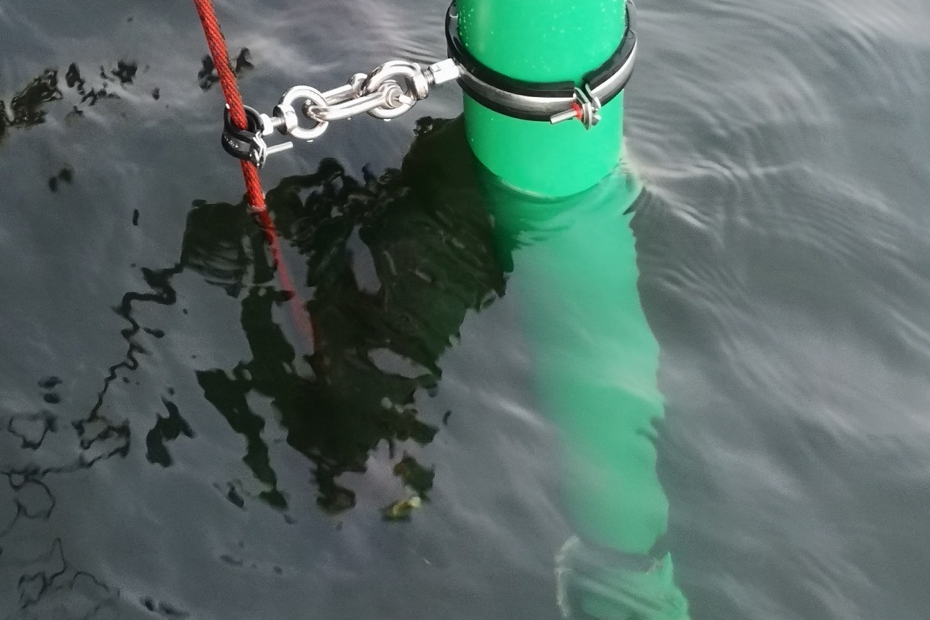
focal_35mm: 76
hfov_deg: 26.7
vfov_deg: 17.9
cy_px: 209
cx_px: 459
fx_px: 1963
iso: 64
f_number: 1.8
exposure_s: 1/50
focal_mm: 3.95
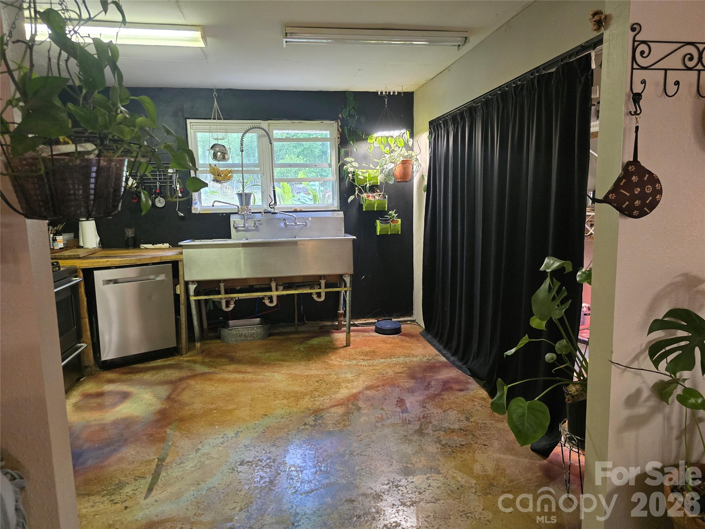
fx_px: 468
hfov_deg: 73.9
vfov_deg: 58.9
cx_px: 352
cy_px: 264
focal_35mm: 23
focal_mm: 6.3
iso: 1000
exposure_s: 1/120
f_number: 1.7
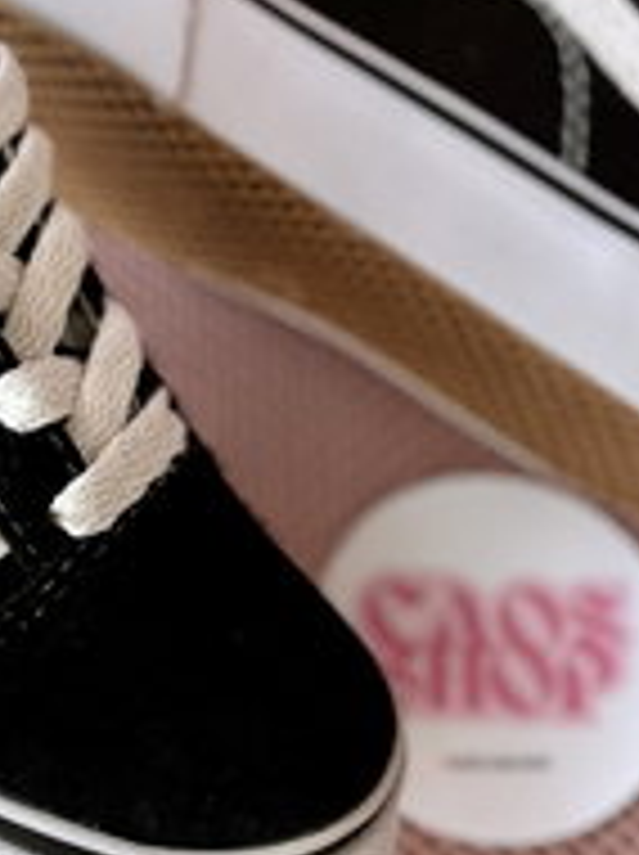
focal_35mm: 73
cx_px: 27
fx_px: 1801
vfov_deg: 26.3
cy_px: 200
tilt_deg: -70.4
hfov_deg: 19.6
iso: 50
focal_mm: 5.1
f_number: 1.6
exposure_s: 1/306
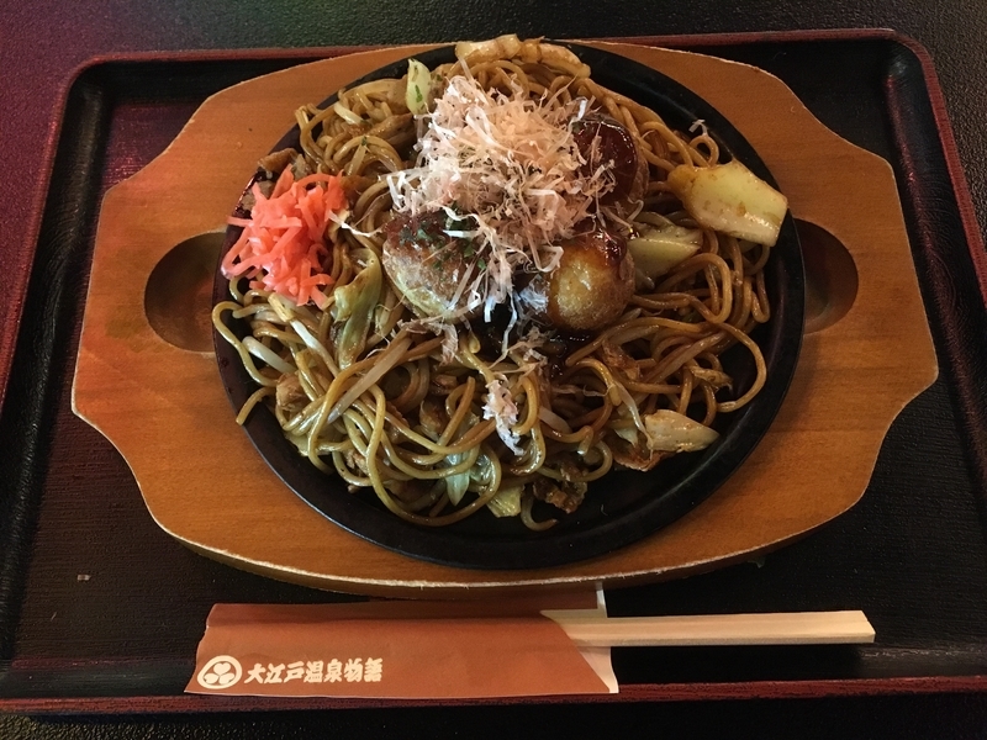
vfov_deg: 48.2
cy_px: 370
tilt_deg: -65.6
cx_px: 494
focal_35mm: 29
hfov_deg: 61.7
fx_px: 827
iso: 320
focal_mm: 4.15
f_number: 2.2
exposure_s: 1/15
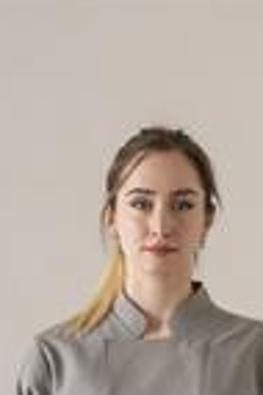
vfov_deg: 5.1
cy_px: 630
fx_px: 4361
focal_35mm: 397
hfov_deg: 3.5
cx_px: 174
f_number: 11
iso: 320
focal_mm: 122
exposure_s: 1/160
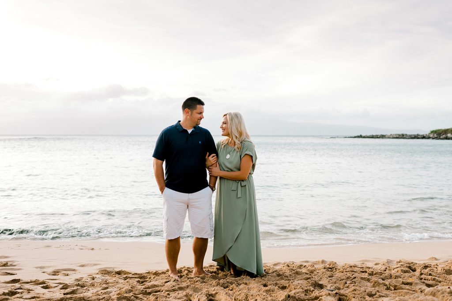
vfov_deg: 37.9
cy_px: 150
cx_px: 226
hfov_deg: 54.4
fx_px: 439
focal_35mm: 35
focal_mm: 35
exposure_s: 1/800
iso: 250
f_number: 2.8
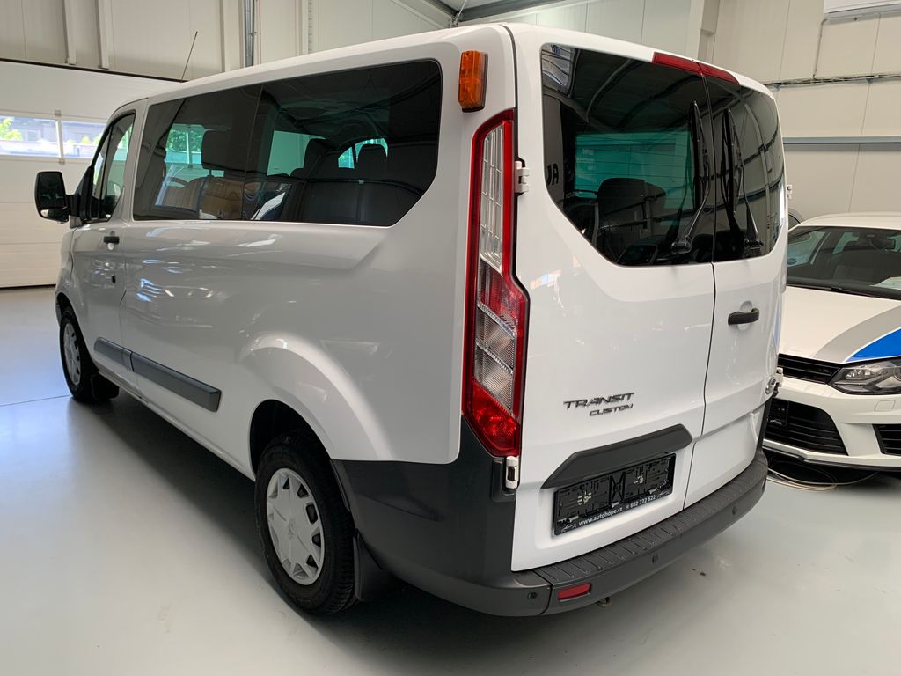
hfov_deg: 67.3
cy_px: 338
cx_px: 450
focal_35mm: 26
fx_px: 677
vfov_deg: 53.1
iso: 100
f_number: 1.8
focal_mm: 4.25
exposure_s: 1/103
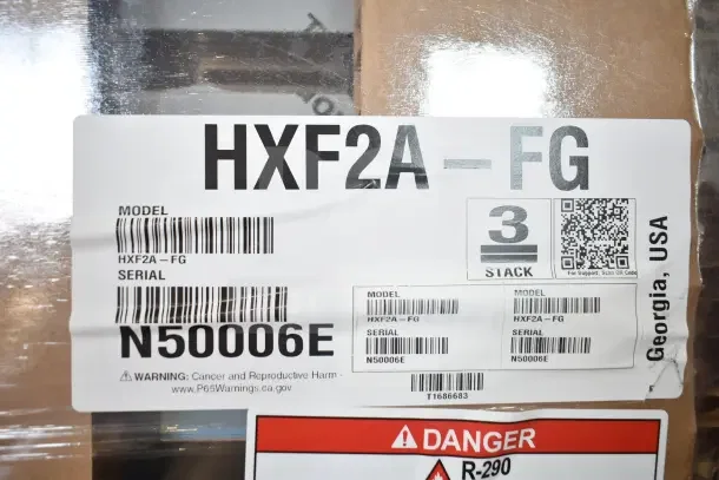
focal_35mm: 34
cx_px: 360
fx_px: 689
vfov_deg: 38.4
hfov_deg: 55.1
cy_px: 240
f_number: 3.8
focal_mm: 23
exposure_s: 1/60
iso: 200
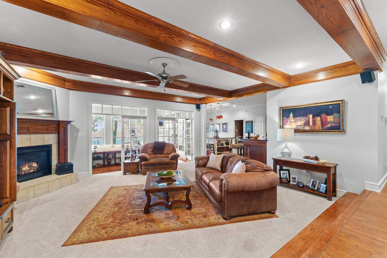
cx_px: 194
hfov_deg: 100.4
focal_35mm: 15
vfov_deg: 77.3
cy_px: 129
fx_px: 161
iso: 320
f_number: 8
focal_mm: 10
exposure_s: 1.6
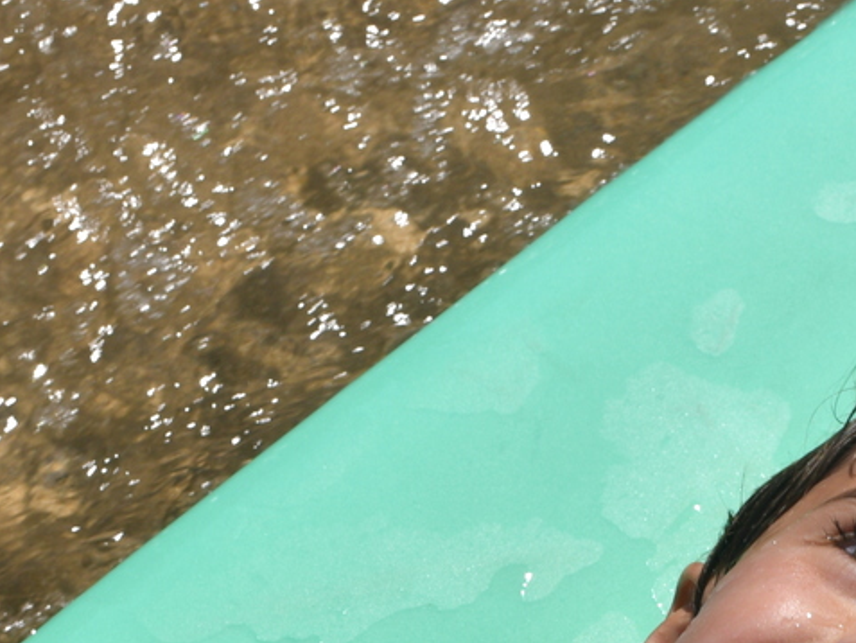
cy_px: 789
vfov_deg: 11.3
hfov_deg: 15.2
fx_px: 3191
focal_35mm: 129
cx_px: 714
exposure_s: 1/500
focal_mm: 27
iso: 160
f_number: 11
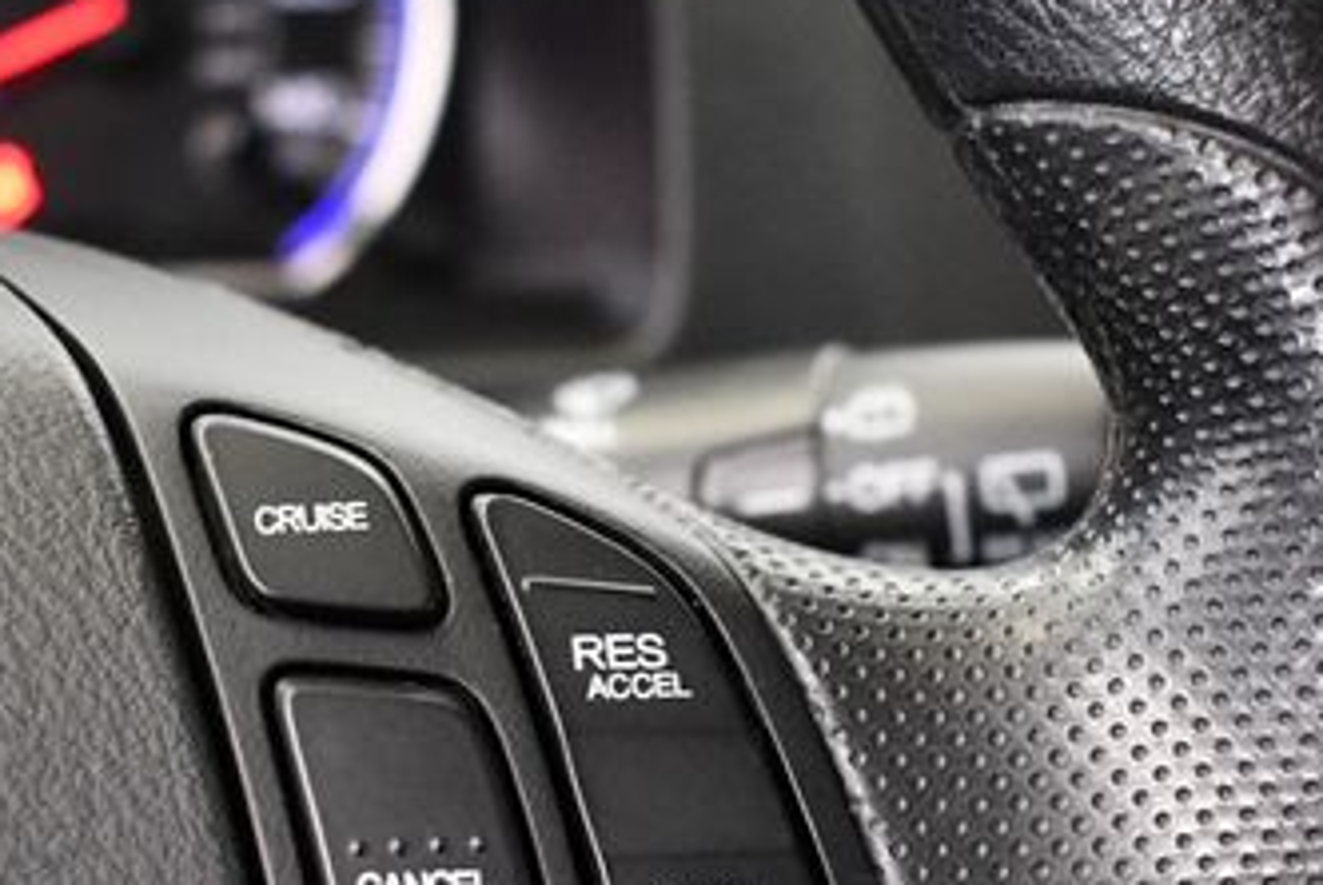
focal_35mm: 77
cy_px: 734
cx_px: 522
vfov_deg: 17.6
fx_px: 2832
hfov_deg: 26.2
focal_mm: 20
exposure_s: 1/60
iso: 4000
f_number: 3.5
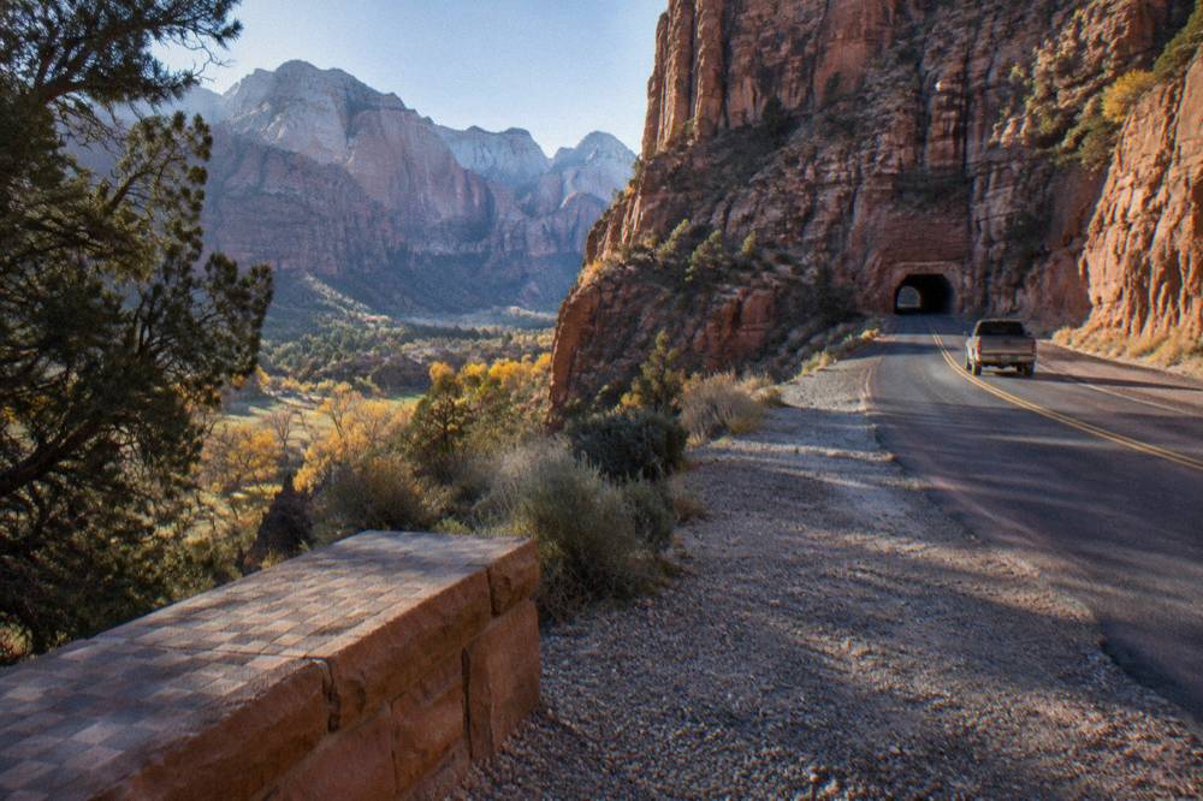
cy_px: 400
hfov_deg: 48.5
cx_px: 602
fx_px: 1336
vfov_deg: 33.4
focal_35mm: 40
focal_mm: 40
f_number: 4.5
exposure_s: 1/500
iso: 320
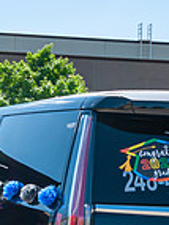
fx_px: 776
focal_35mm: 119
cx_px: -42
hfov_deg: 12.1
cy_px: 191
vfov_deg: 16.4
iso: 200
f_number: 8
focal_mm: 19
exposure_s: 1/250
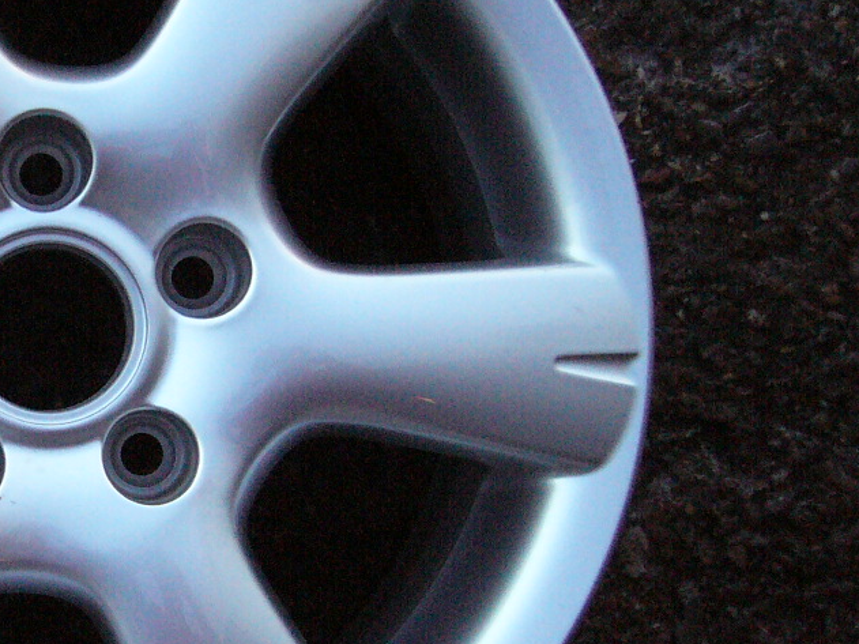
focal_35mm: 71
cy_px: 334
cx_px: 22
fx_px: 1762
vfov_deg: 20.7
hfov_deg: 26.1
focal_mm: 5.8
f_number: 2.8
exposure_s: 1/500
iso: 400
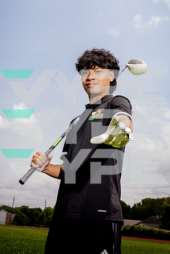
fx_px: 347
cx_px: 85
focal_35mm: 49
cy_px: 127
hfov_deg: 27.5
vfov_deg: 40.3
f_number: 7.1
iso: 100
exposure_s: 1/250
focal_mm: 49
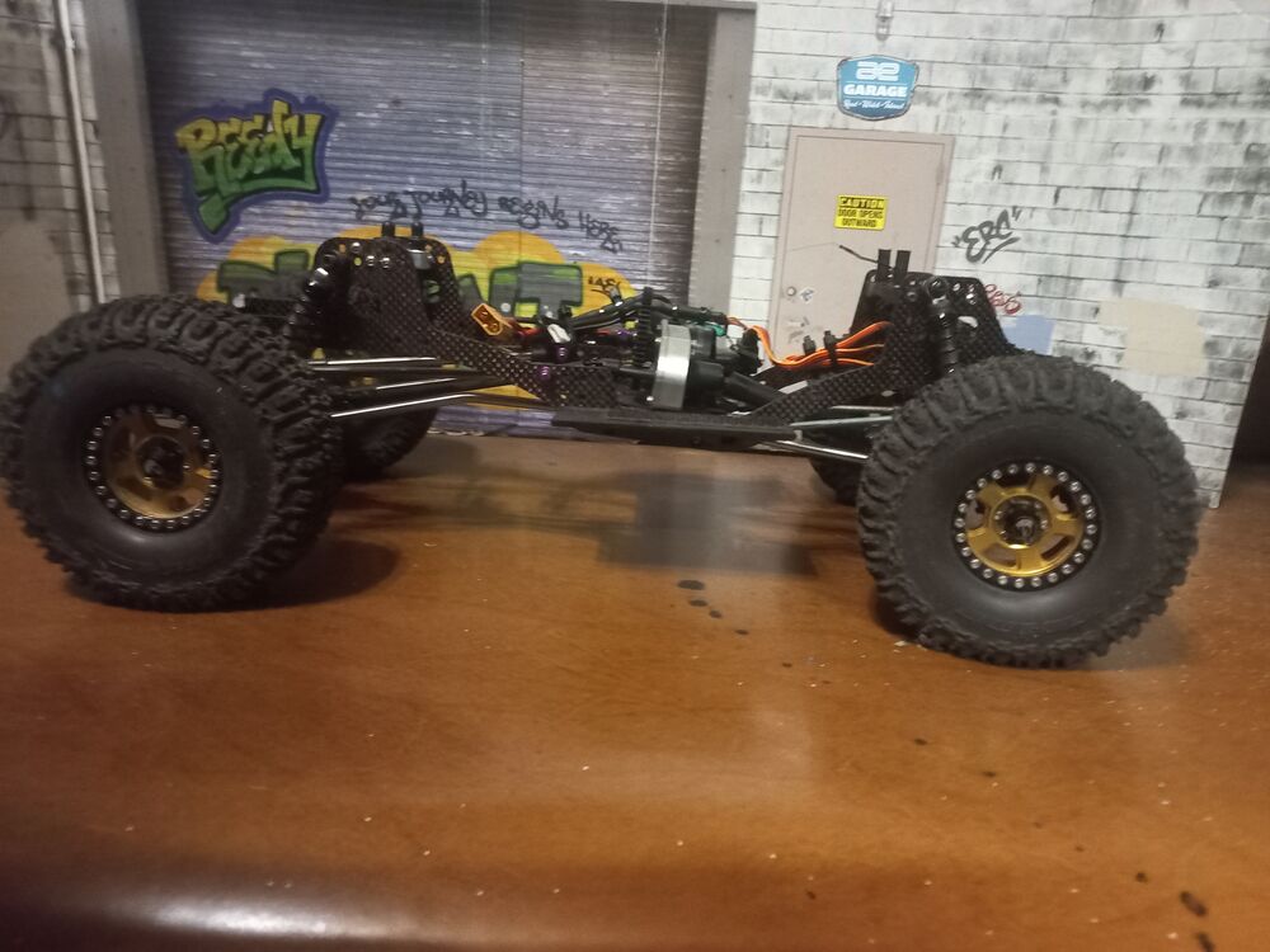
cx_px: 635
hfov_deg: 69.4
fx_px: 917
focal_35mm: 25
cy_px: 476
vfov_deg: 54.9
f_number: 1.8
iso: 2000
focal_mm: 4.6
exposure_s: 1/16.7
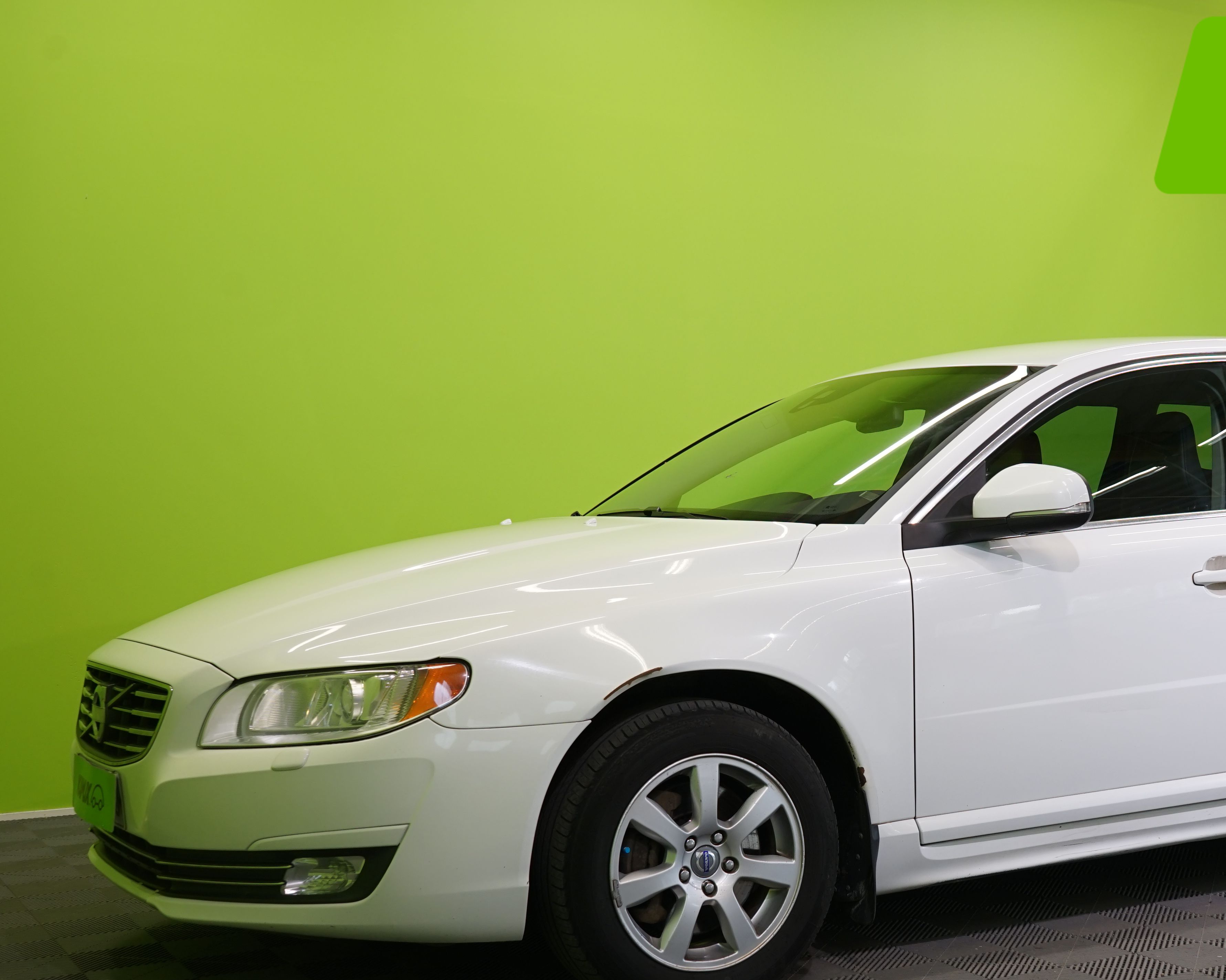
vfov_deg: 30.7
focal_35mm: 49
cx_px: 895
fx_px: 1778
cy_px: 638
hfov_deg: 37.3
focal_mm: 31
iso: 400
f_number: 6.3
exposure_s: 1/40
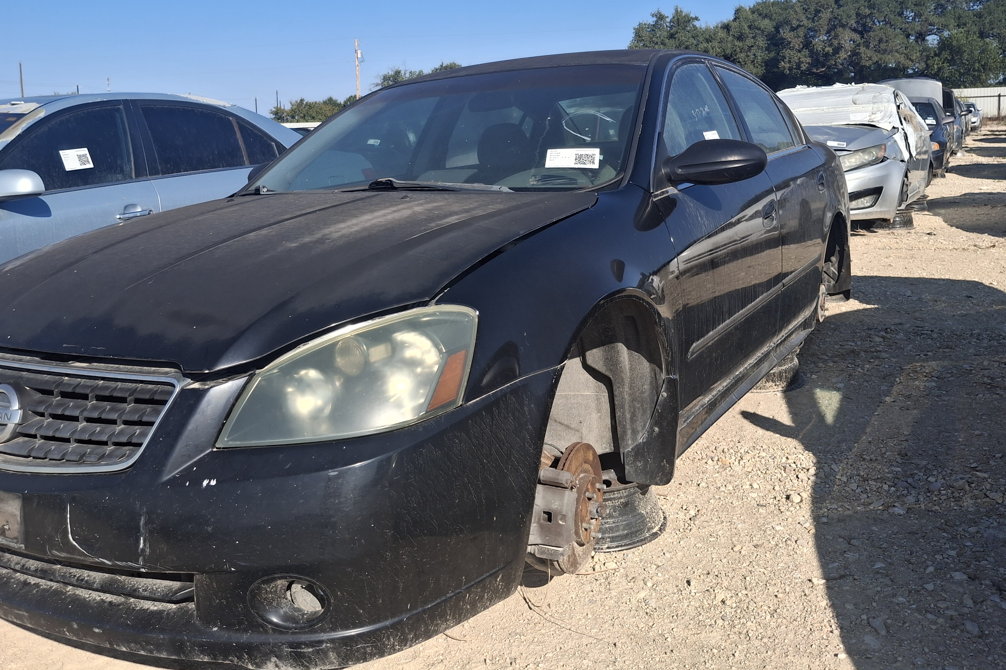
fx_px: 894
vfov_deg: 40.5
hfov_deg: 58.7
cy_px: 213
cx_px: 472
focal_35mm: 32
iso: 32
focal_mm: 4.69
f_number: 1.8
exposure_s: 1/1887
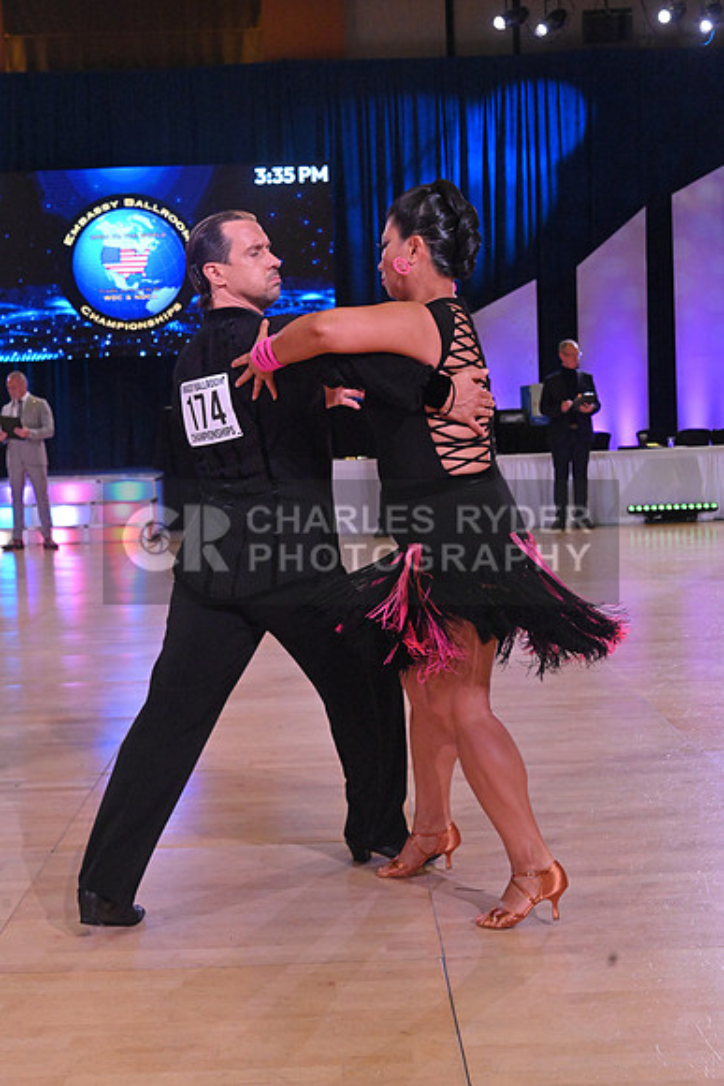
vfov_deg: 39.6
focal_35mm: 50
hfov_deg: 27.0
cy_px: 543
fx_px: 1507
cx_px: 362
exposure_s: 1/400
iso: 4000
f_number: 7.1
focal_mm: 50
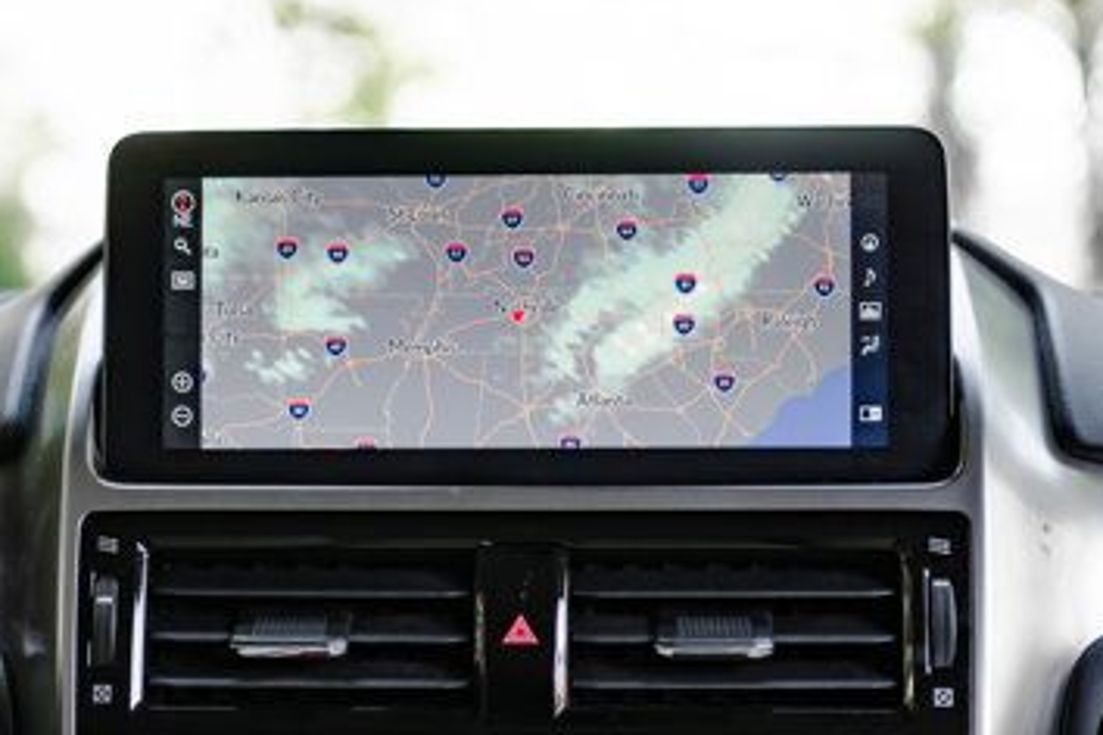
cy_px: 503
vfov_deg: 14.4
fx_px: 2910
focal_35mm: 95
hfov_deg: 21.4
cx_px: 474
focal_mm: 50
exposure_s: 1/200
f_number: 2.8
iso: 640
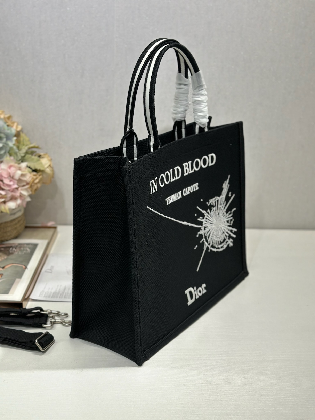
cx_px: 158
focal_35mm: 48
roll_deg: -2.7
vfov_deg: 39.7
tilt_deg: -20.8
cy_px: 210
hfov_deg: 30.3
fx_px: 582
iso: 80
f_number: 1.78
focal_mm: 6.86
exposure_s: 1/141
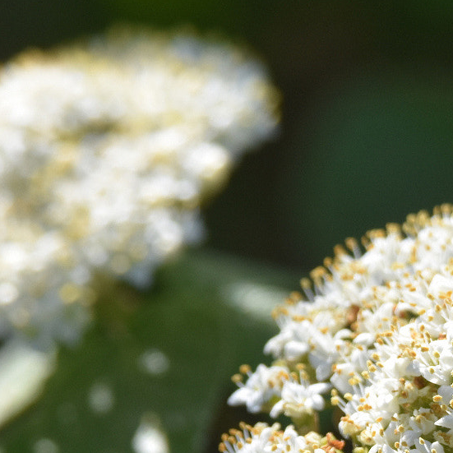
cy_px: 422
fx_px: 21912
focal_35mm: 1480
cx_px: 353
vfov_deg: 1.2
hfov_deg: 1.2
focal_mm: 400
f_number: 6
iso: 640
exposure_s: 1/1600
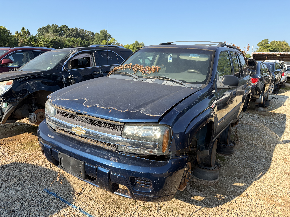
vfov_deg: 53.1
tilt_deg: -10.5
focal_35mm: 26
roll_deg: -1.5
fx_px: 218
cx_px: 145
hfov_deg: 67.3
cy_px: 108
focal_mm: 5.96
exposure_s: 1/1287
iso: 50
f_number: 1.6
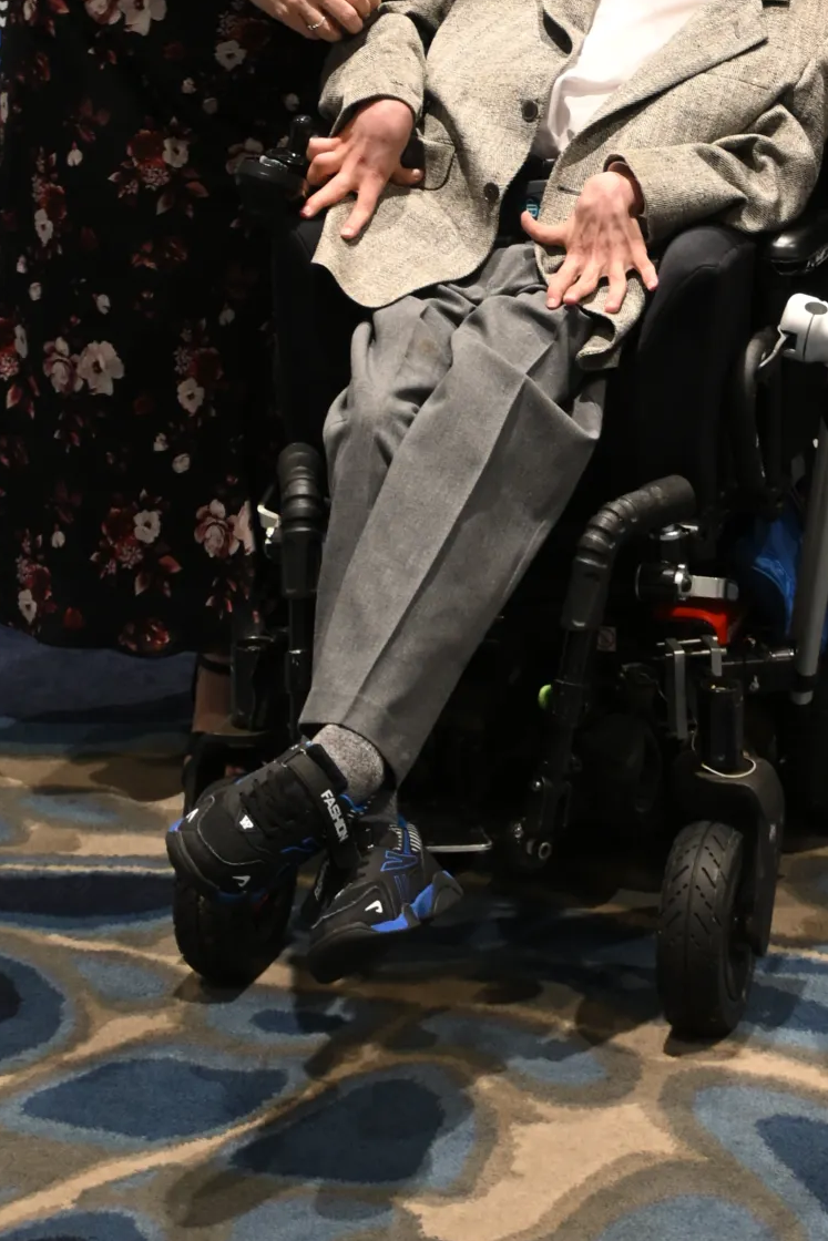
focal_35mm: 96
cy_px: -147
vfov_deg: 20.2
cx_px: 688
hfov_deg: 14.2
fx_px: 3311
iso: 720
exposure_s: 1/20
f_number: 4.5
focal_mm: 28
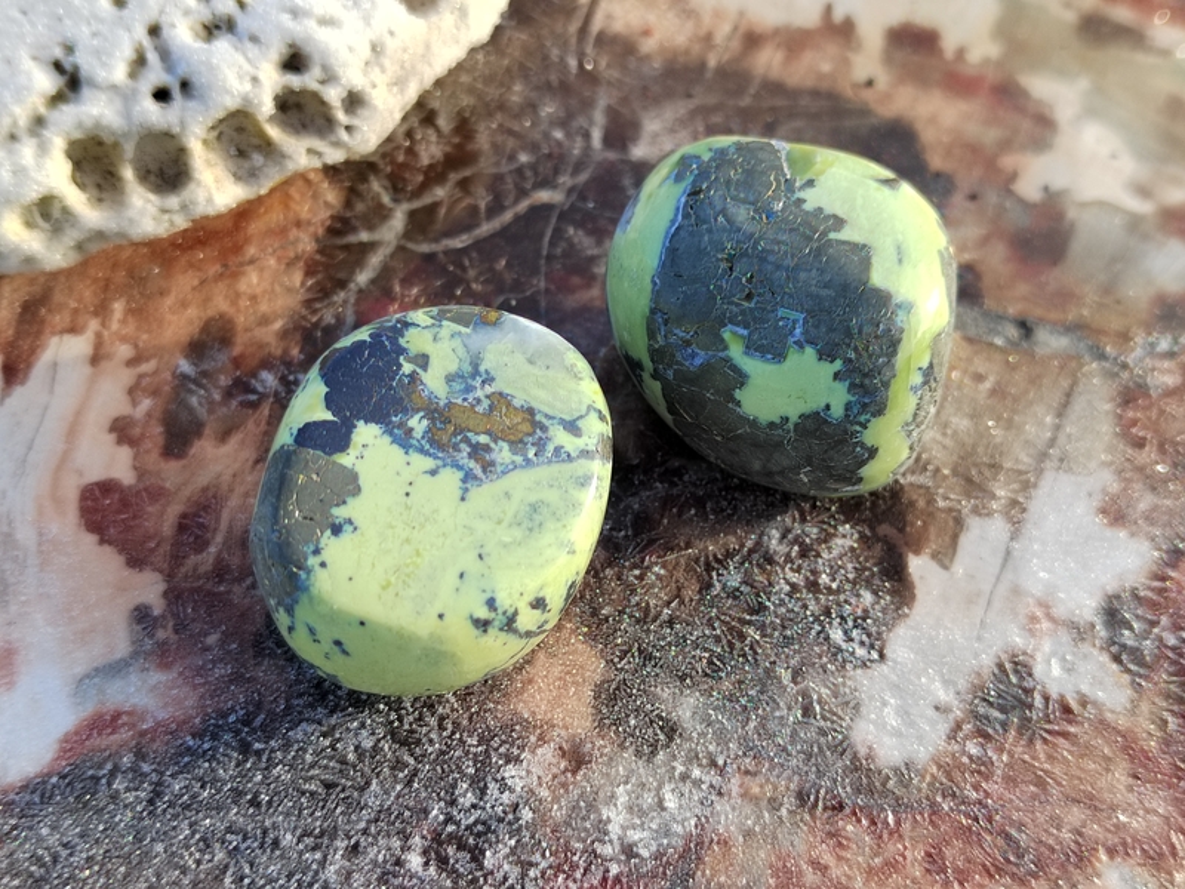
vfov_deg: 31.5
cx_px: 592
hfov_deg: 41.2
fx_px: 1575
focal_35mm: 46
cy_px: 444
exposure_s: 1/132
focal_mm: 5.52
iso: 100
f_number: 1.9
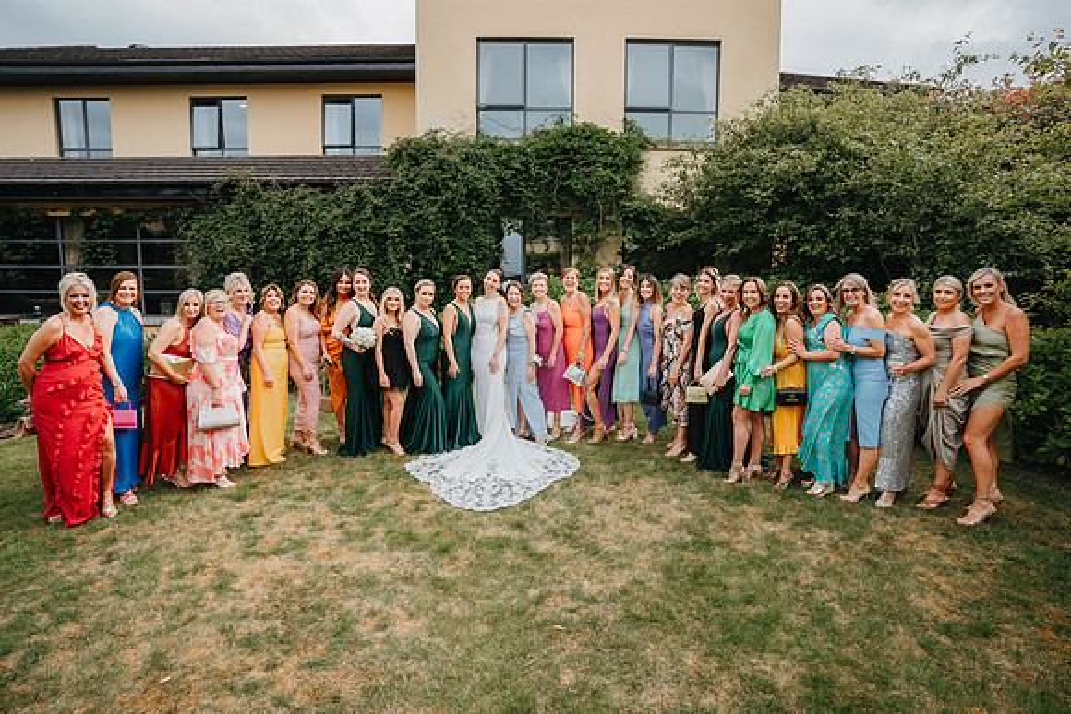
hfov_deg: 88.3
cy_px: 325
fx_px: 552
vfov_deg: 65.7
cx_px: 535
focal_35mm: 19
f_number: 2.8
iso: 200
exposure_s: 1/640
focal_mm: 17
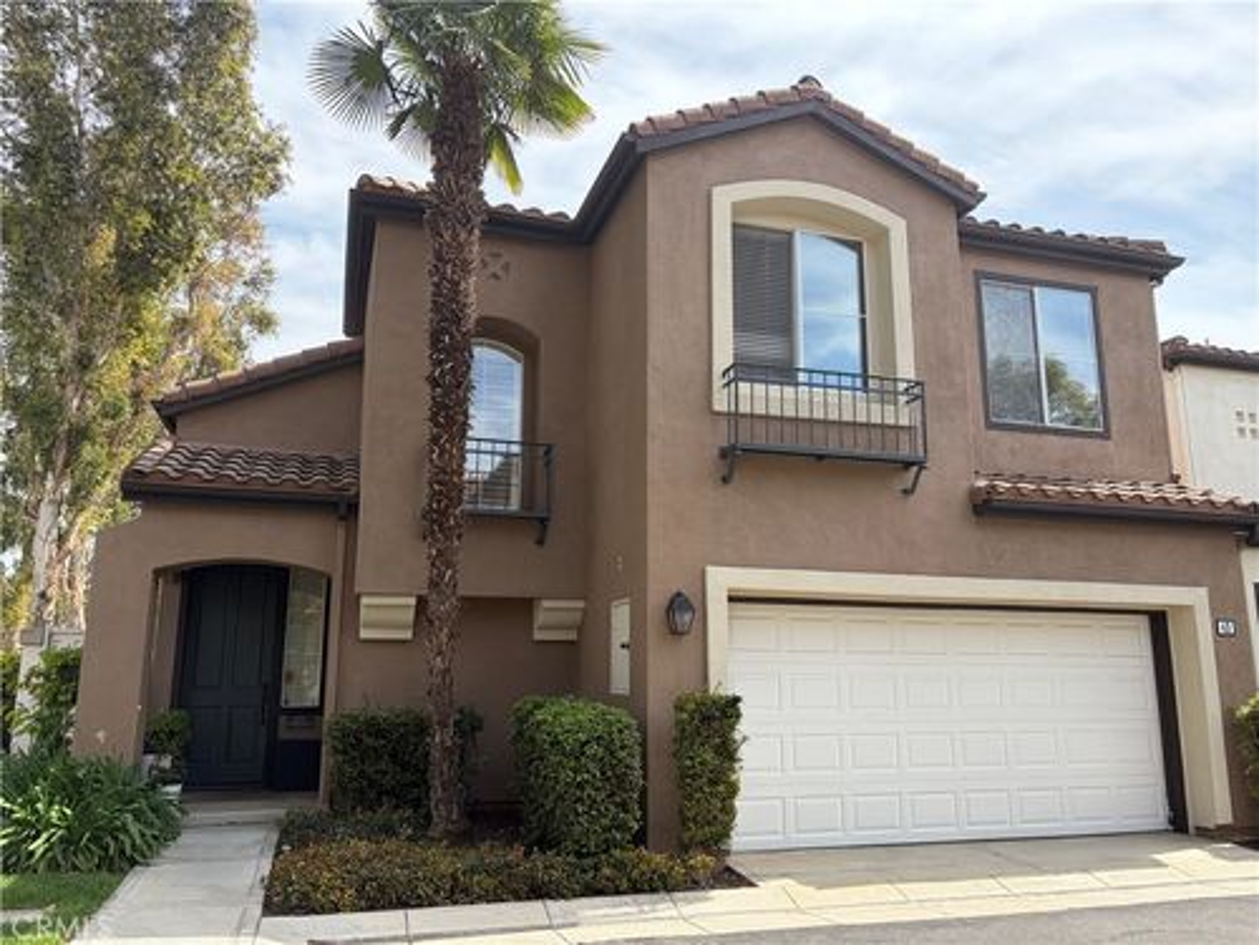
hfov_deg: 67.3
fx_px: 946
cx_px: 630
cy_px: 472
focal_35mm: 26
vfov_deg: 53.1
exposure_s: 1/1901
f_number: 1.6
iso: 64
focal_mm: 5.96
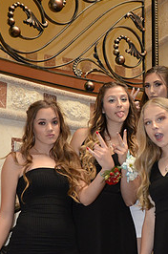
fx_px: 528
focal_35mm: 75
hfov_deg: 17.9
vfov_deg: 27.0
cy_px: 143
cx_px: 134
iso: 1600
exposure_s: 1/60
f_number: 3.5
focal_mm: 23
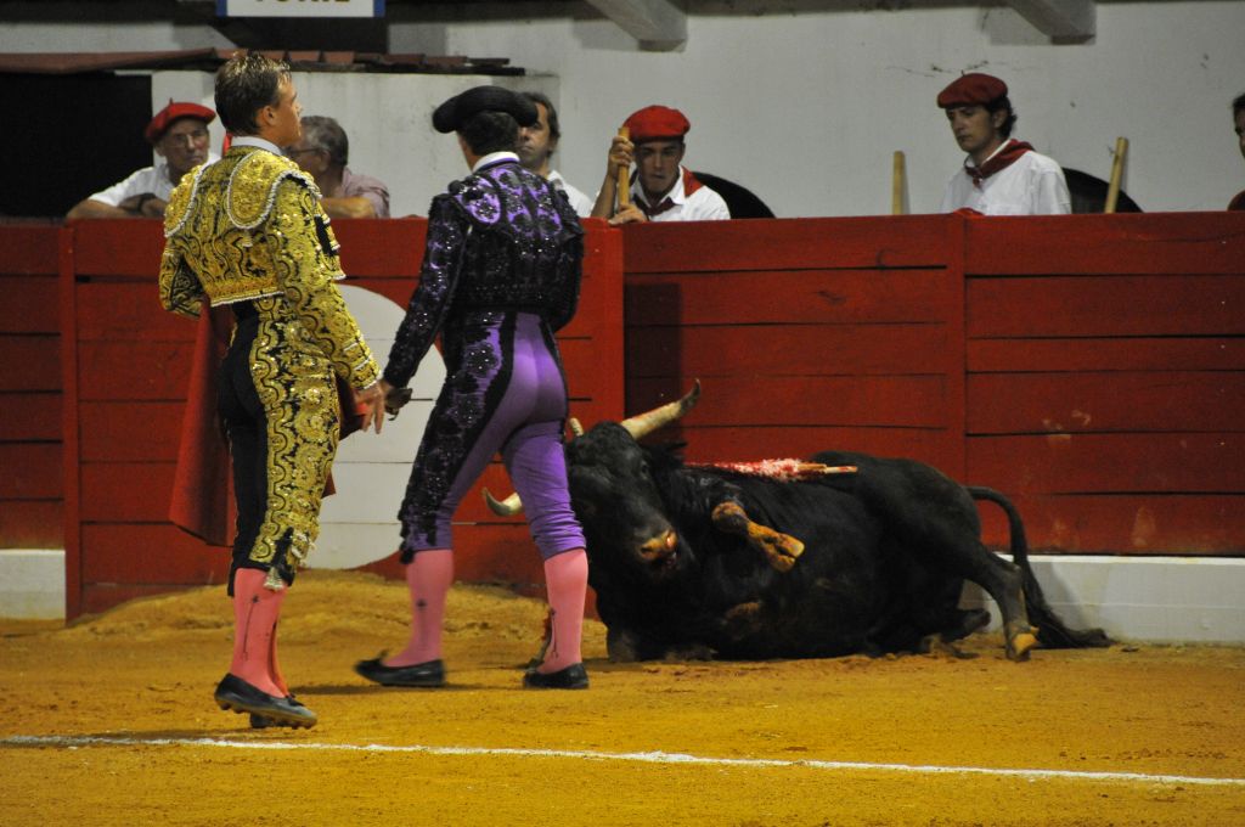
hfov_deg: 6.9
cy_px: 414
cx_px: 622
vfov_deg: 4.6
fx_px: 10362
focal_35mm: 300
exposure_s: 1/90
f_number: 5.6
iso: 1600
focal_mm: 200
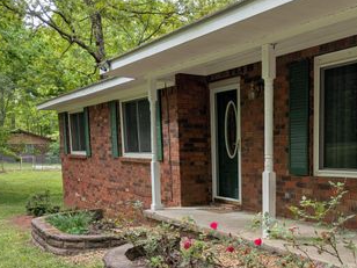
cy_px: 195
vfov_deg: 36.1
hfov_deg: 46.6
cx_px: 256
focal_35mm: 39
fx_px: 402
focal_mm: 4.53
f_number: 1.7
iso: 29
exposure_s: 1/328
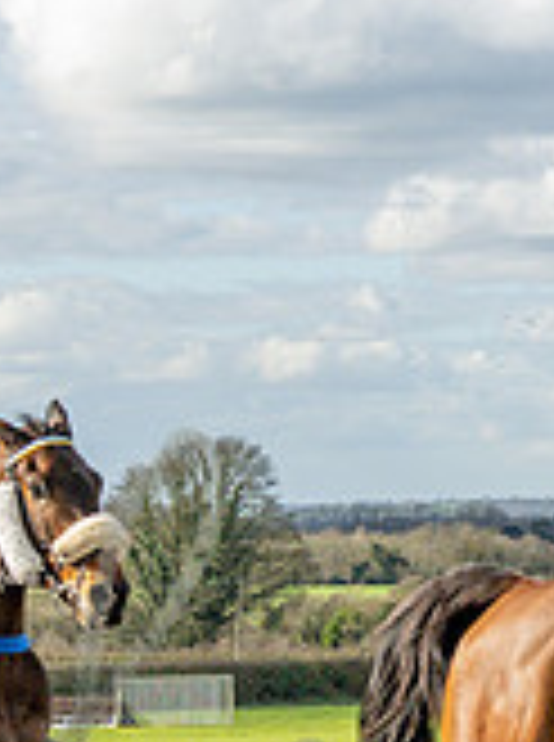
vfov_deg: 8.1
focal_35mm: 245
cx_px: 1020
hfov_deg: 5.9
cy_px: 711
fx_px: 5248
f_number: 4
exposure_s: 1/1600
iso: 400
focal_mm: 41
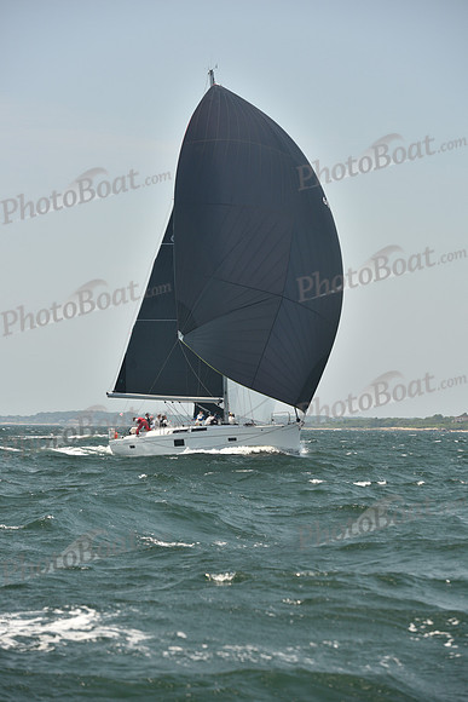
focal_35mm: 120
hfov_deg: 11.4
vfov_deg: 17.1
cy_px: 351
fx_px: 2338
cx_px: 234
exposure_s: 1/640
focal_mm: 120
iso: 250
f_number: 5
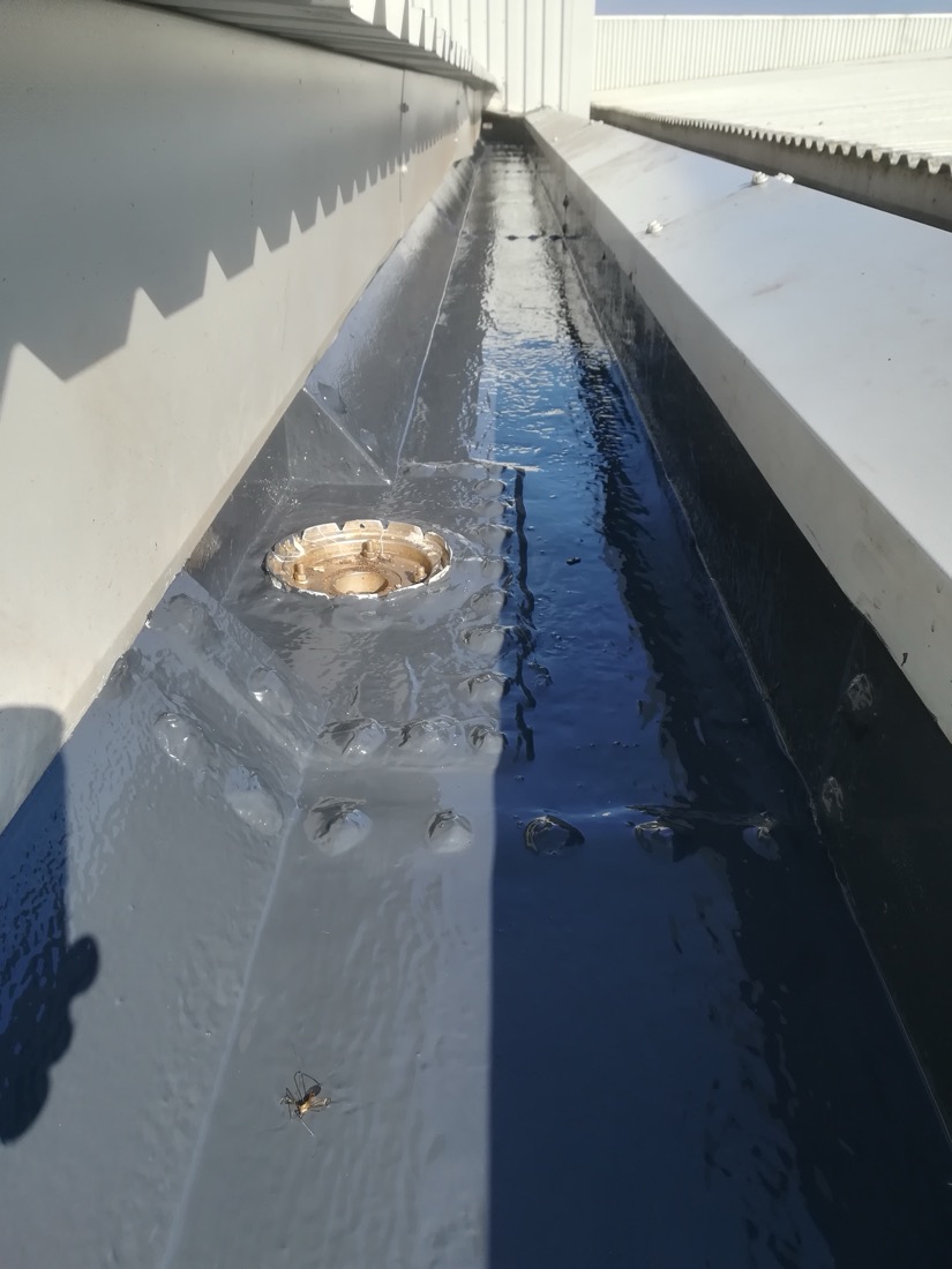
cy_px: 634
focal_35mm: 26
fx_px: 953
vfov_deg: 67.3
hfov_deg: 53.1
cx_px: 476
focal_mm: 3.83
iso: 50
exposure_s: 1/544
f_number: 2.2
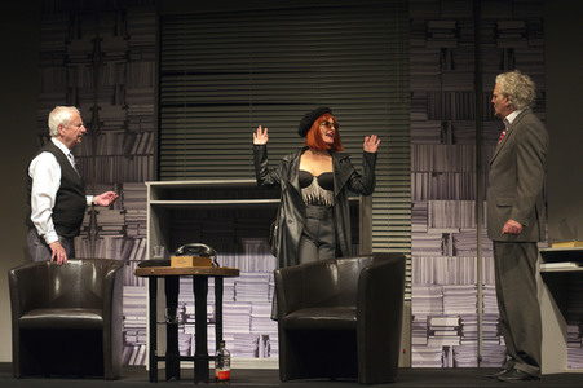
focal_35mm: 70
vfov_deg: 19.4
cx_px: 292
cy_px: 194
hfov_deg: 28.9
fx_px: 1133
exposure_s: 1/125
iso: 1600
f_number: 4.5
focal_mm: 70
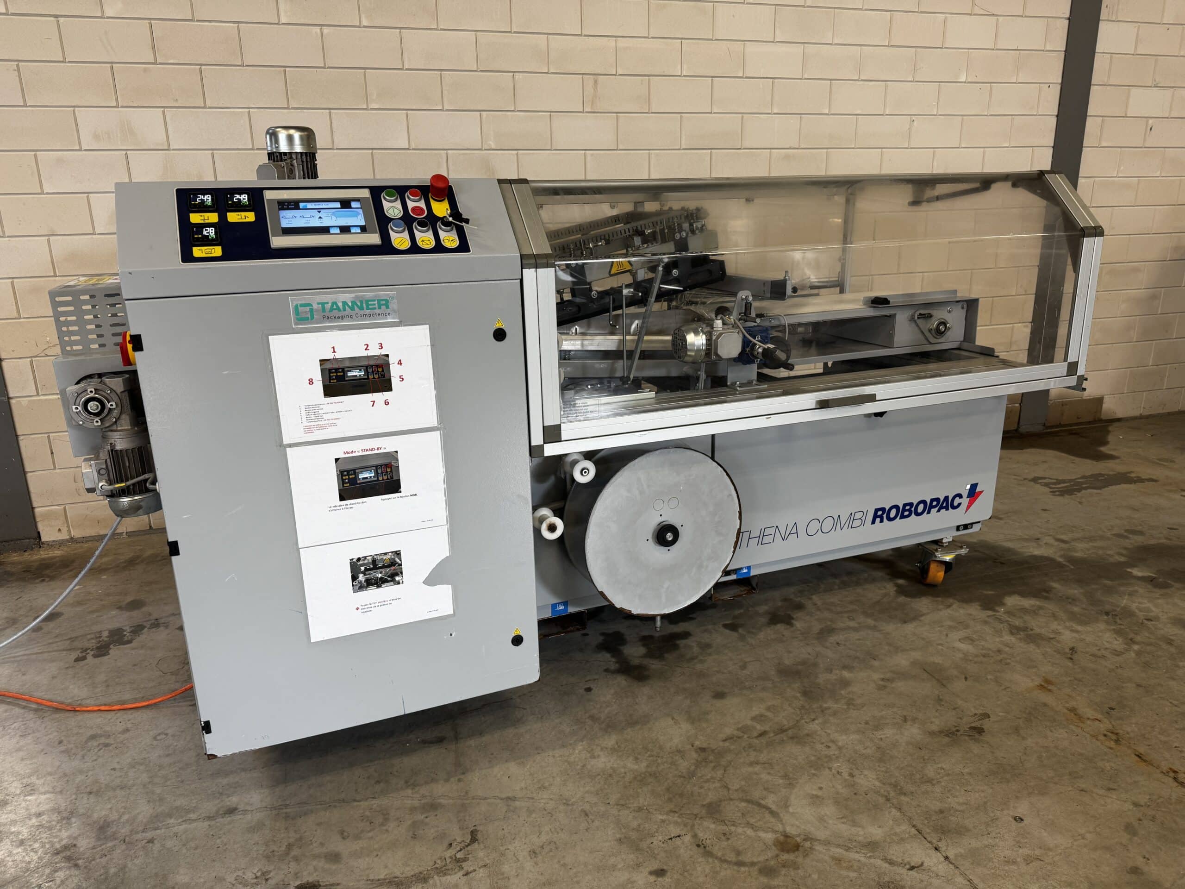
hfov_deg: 71.6
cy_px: 444
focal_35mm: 24
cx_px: 592
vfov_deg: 56.8
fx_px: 822
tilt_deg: -16.2
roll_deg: +1.3
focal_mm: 6.76
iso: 125
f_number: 1.78
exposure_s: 1/50
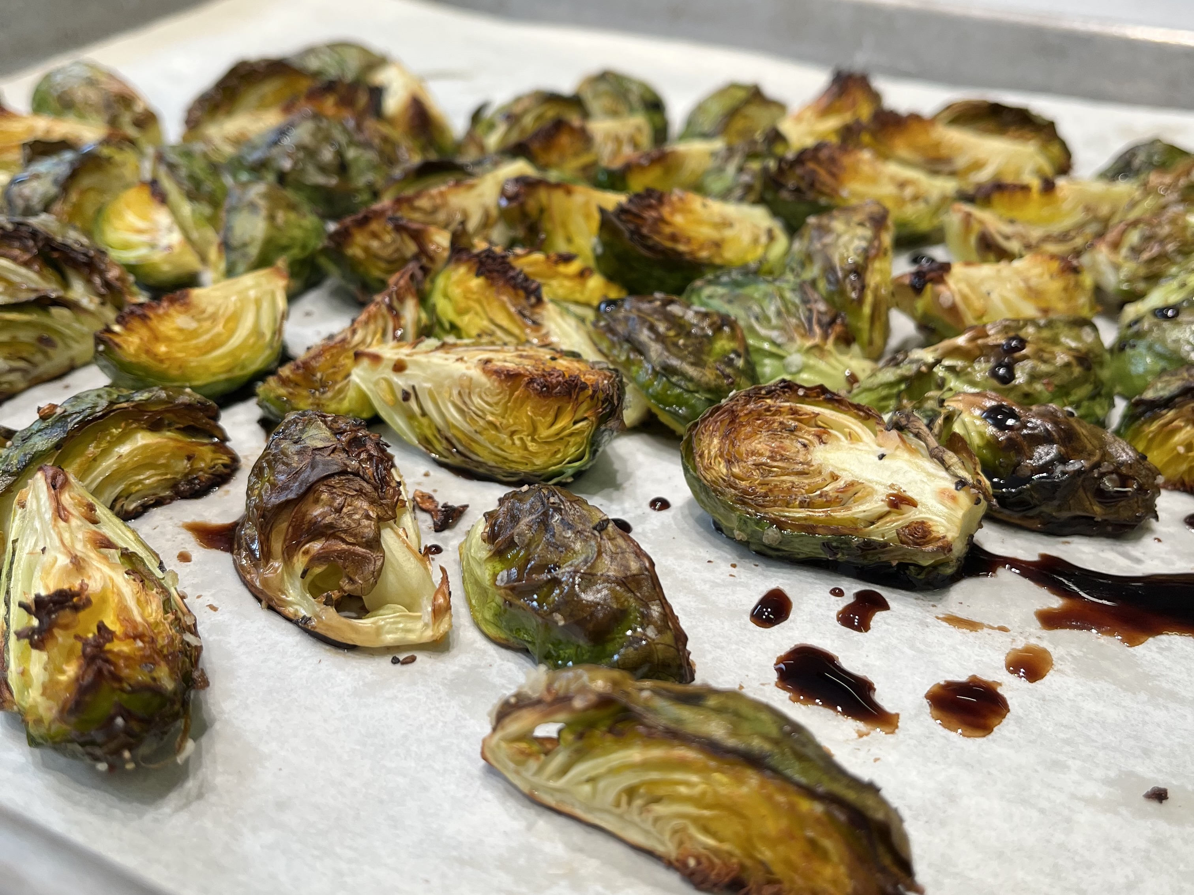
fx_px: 897
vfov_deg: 53.1
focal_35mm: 26
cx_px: 597
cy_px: 448
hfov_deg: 67.3
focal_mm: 5.1
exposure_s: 1/120
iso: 64
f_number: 1.6
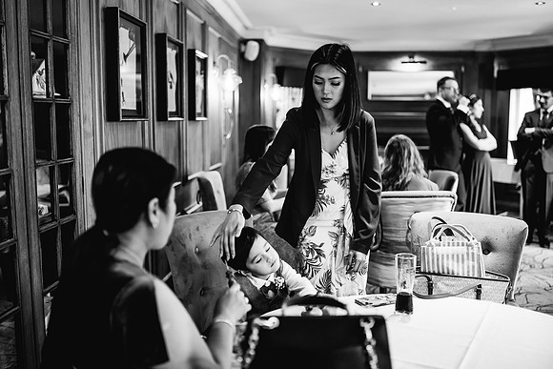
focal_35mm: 35
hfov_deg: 54.1
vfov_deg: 37.6
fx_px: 542
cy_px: 184
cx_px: 276
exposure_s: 1/250
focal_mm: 35
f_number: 1.6
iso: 1250
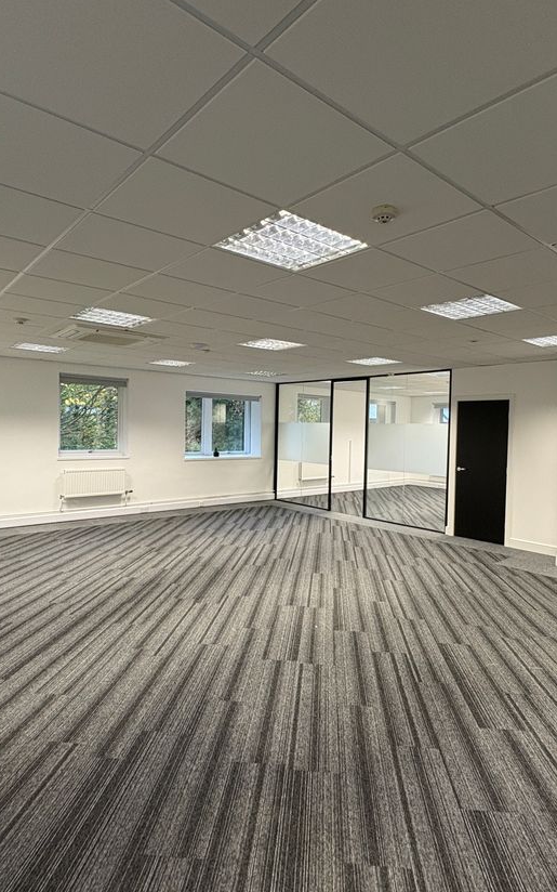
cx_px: 294
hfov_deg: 59.6
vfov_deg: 85.1
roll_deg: -1.4
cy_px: 442
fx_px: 486
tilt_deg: -0.7
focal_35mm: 20
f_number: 2.2
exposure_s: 1/50
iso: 200
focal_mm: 2.22
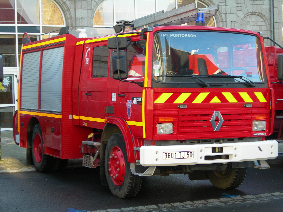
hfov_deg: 23.8
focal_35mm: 82
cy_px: 106
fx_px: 670
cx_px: 142
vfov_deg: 18.0
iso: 50
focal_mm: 17
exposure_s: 1/42.3
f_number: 4
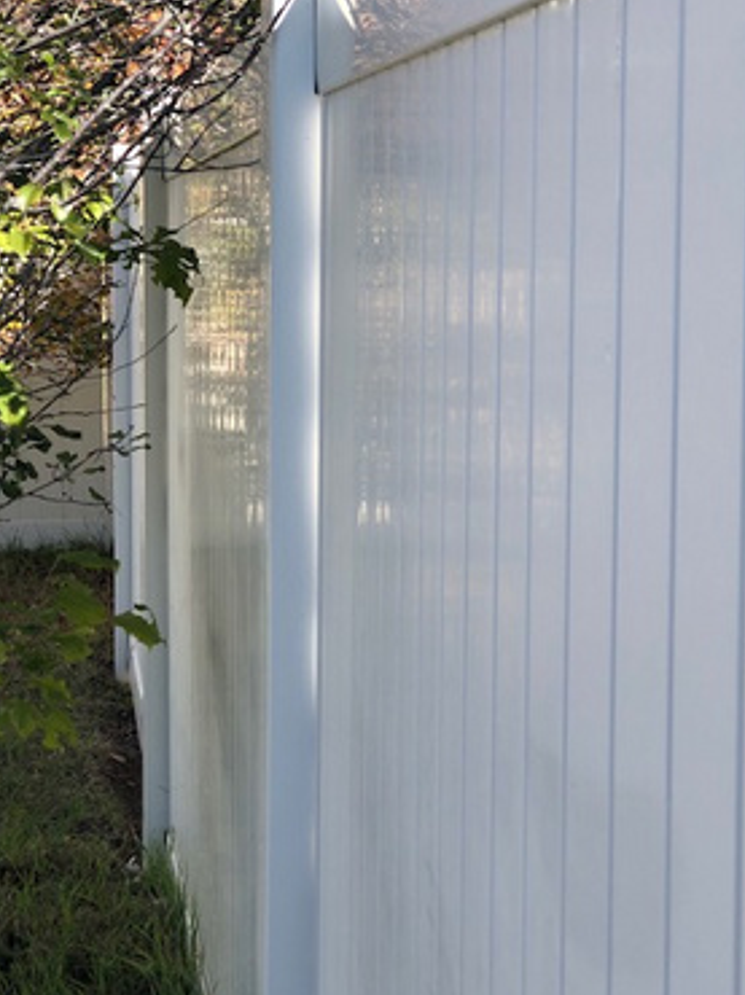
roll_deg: -1.0
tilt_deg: -2.9
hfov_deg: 19.9
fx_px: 2126
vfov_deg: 26.3
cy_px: 376
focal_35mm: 74
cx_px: 387
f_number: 2.8
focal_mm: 6.6
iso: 20
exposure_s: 1/315
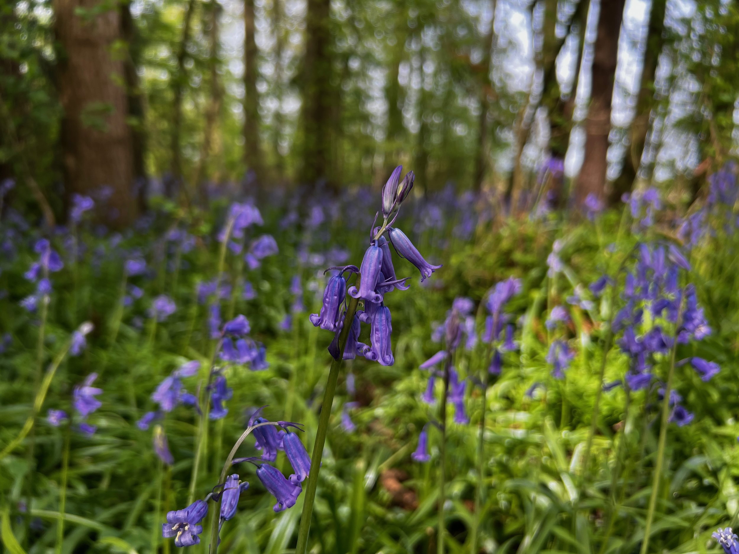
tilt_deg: -9.3
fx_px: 555
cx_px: 370
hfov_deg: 67.3
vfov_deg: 53.1
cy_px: 277
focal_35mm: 26
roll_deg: -1.9
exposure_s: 1/346
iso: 50
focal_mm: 5.7
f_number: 1.5
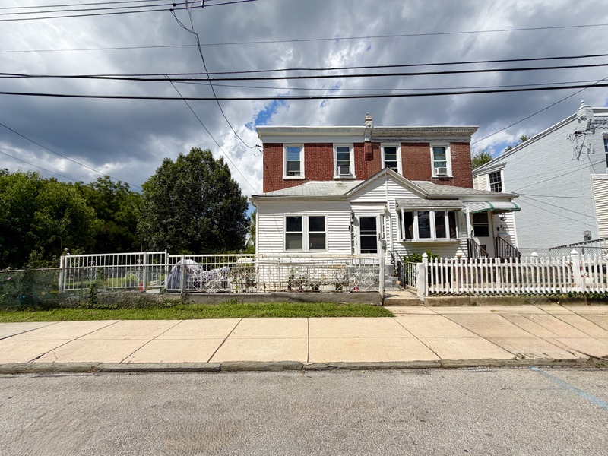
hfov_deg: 102.1
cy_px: 228
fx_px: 246
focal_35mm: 14
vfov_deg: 85.7
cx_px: 304
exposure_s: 1/1368
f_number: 2.2
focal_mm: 2.22
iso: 20
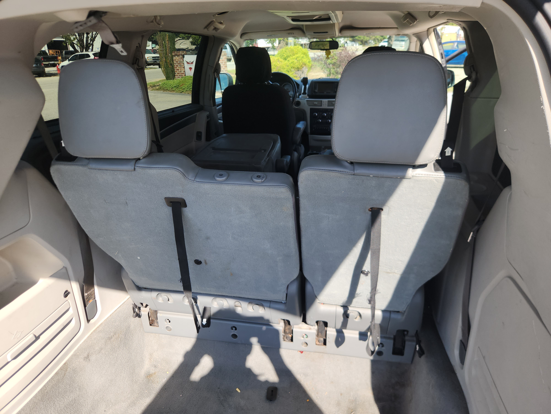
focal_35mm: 23
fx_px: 366
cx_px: 276
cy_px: 207
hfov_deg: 73.9
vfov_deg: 58.9
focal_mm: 5.4
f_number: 1.8
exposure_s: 1/440
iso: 20
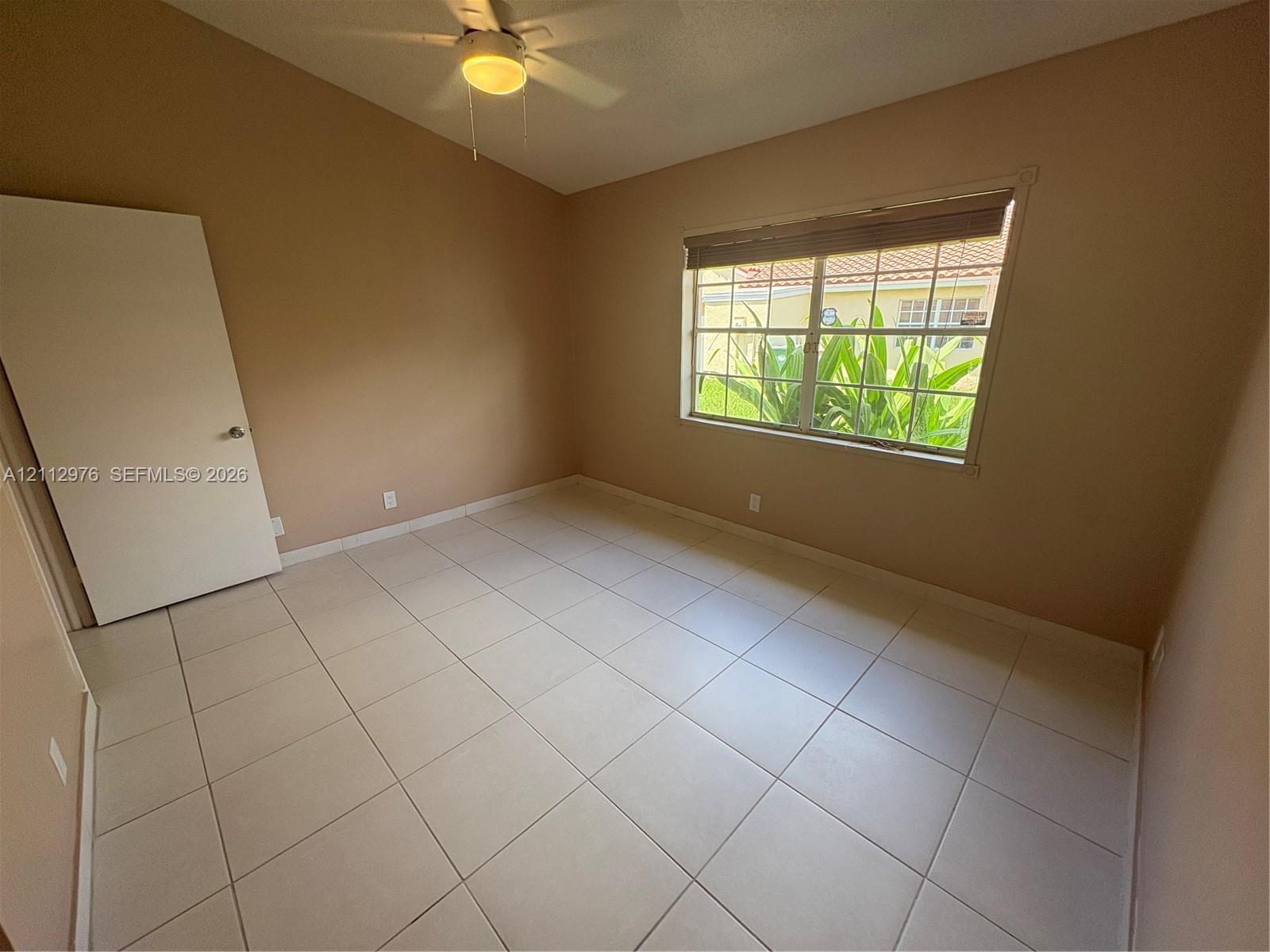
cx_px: 635
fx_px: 514
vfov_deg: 85.7
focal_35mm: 14
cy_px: 476
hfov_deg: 102.1
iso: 80
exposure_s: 1/127
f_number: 2.2
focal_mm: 2.22
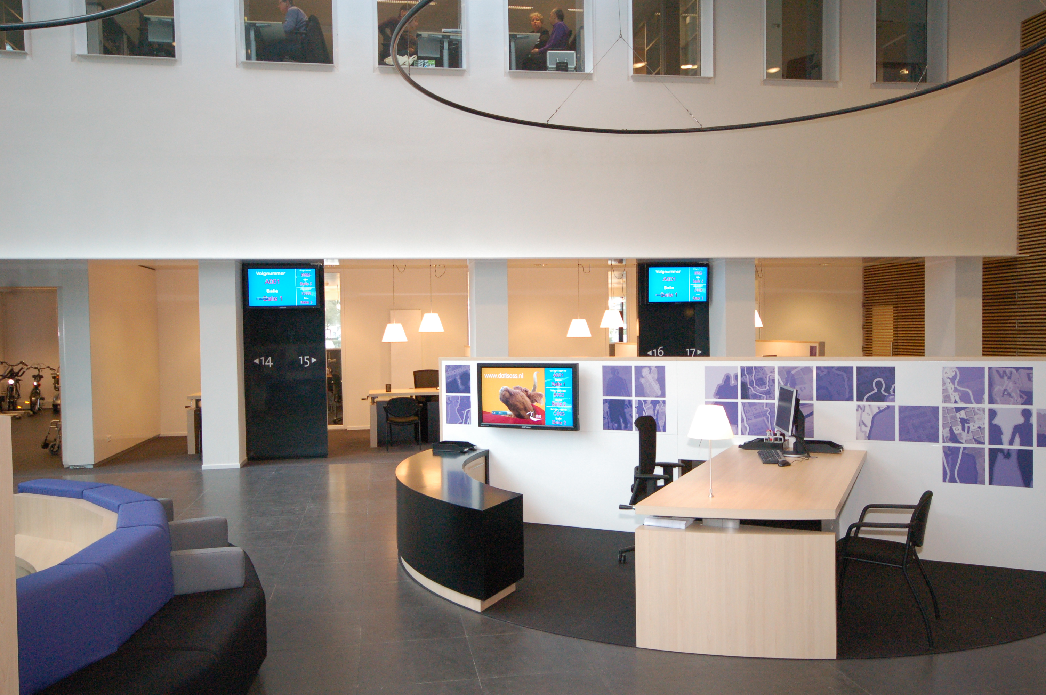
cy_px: 348
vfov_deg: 43.5
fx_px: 871
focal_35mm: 30
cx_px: 523
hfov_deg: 62.0
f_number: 5.6
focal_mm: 20
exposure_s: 1/80
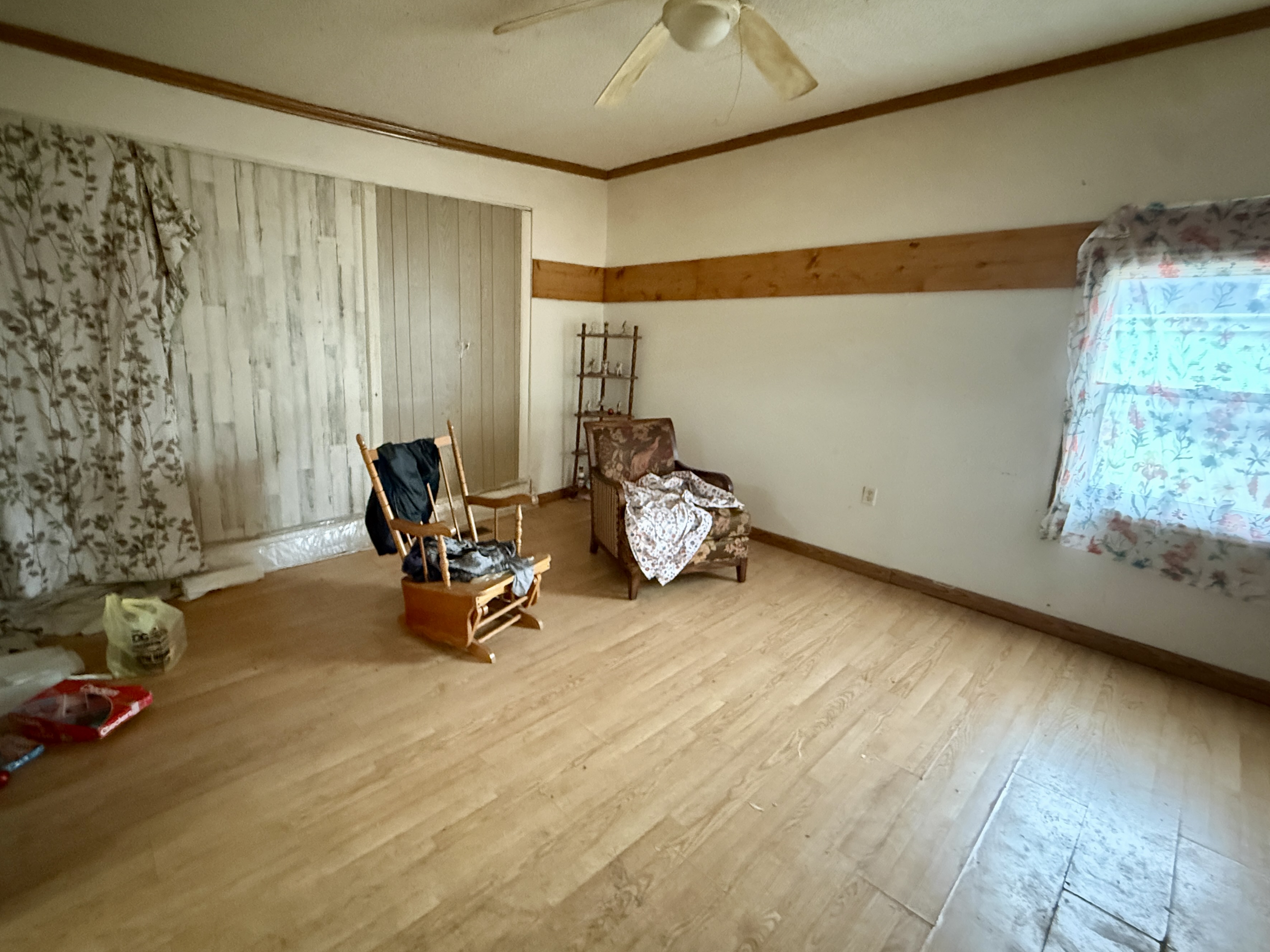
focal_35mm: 16
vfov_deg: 78.0
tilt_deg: -10.8
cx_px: 558
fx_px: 587
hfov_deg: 94.0
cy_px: 445
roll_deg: -1.2
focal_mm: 2.22
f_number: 2.2
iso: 1600
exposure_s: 1/40
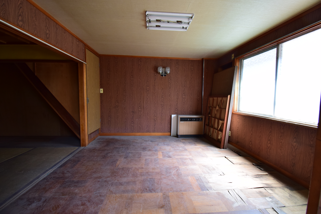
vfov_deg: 77.4
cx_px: 160
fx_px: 134
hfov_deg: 100.4
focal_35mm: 15
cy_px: 107
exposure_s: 1/20
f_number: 6.7
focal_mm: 10
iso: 400
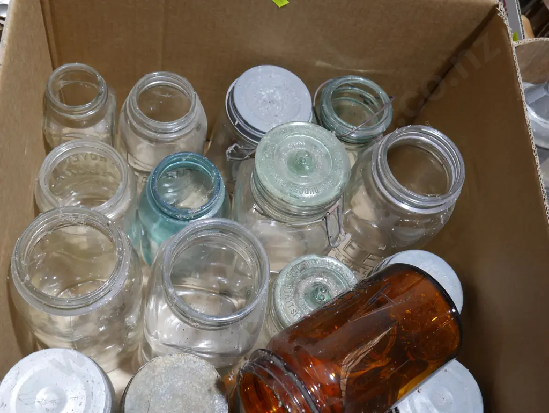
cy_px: 206
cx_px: 274
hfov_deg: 46.8
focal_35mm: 40
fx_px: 635
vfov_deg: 36.0
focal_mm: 20
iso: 500
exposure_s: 1/60
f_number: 4.4
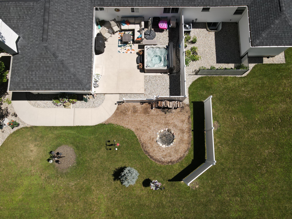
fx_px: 202
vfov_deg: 56.8
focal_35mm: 24
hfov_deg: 71.6
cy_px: 110
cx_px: 146
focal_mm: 4.5
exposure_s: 1/725
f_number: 2.8
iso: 100
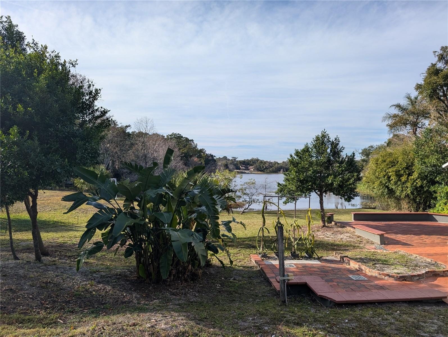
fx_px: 311
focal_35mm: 24
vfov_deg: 56.9
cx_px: 224
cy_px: 168
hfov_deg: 71.5
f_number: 1.68
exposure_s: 1/897
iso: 21
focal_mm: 6.9
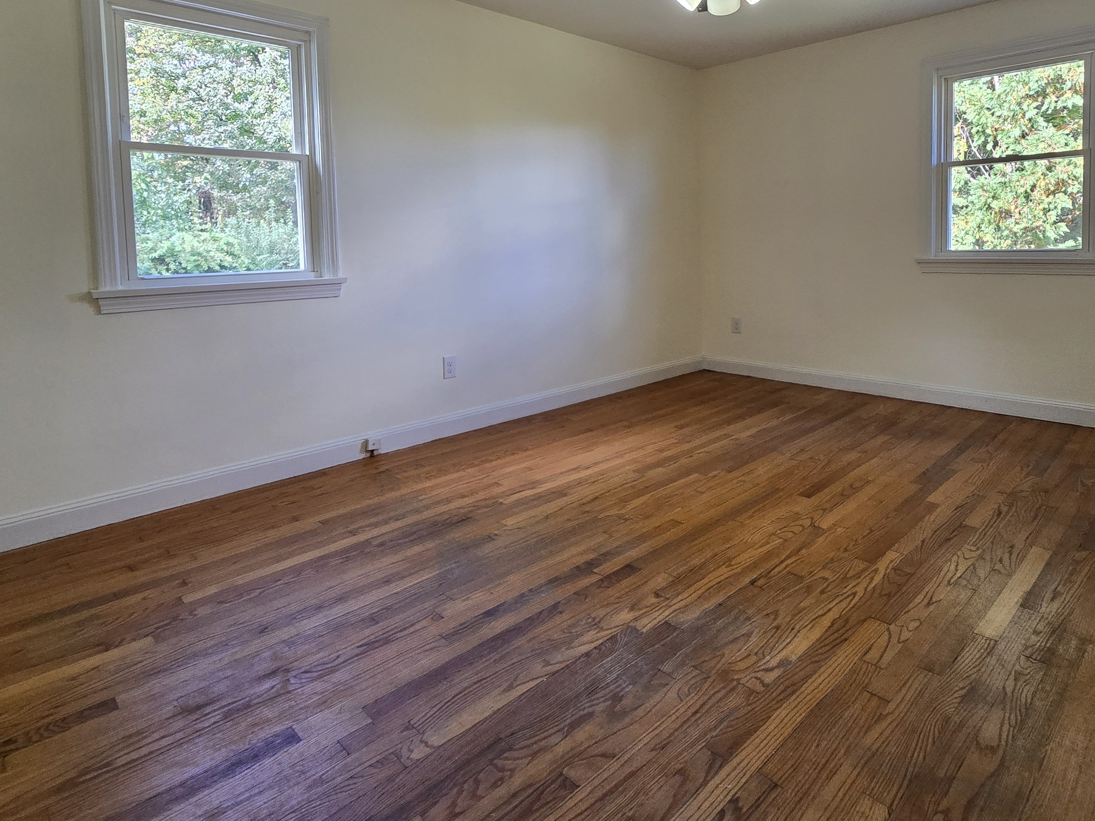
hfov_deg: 84.5
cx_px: 591
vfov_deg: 67.2
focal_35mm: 19
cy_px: 287
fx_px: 601
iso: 160
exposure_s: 1/60
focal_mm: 2.2
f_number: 2.2
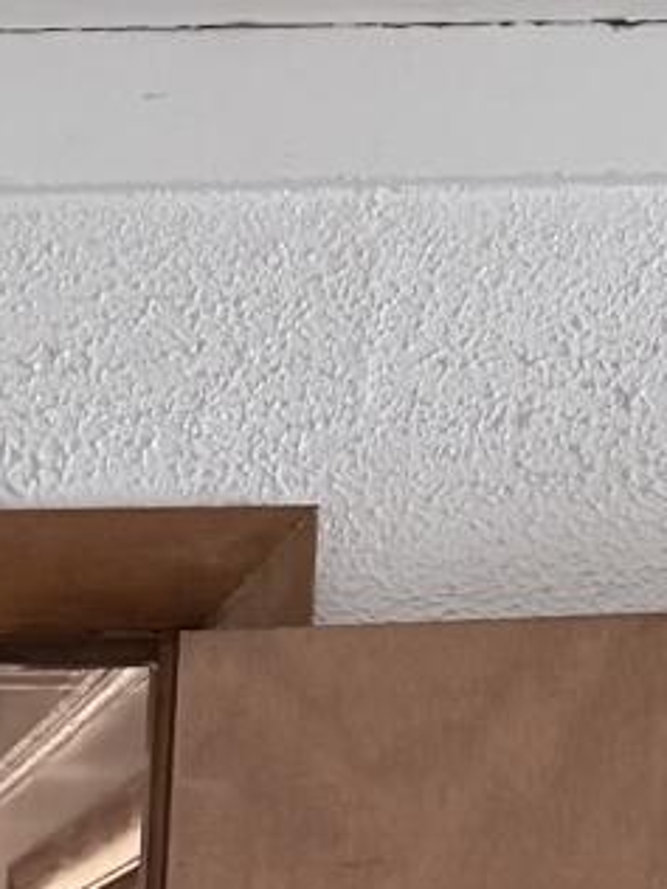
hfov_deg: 9.1
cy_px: 2138
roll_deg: -0.4
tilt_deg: -13.5
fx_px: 3905
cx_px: -757
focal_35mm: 152
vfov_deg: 11.0
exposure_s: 1/83
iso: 200
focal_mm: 6.76
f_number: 1.78
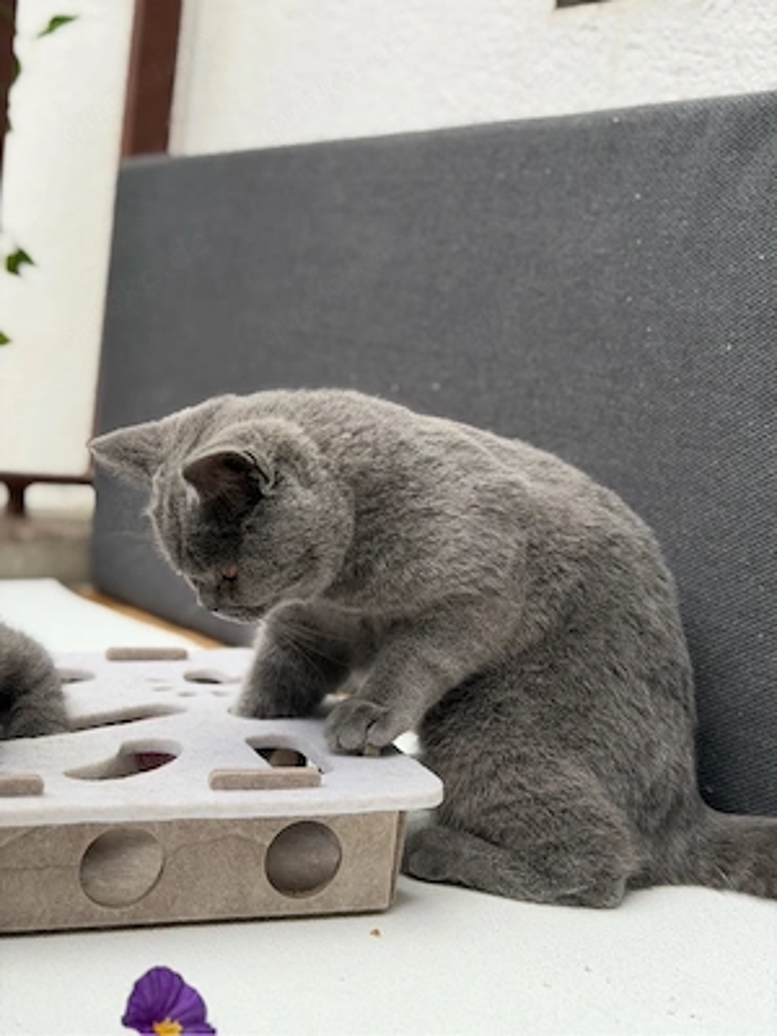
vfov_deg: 39.7
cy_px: 518
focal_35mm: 48
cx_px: 388
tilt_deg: -7.0
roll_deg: -7.4
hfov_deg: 30.3
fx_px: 1437
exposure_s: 1/578
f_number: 1.78
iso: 64
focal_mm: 6.76
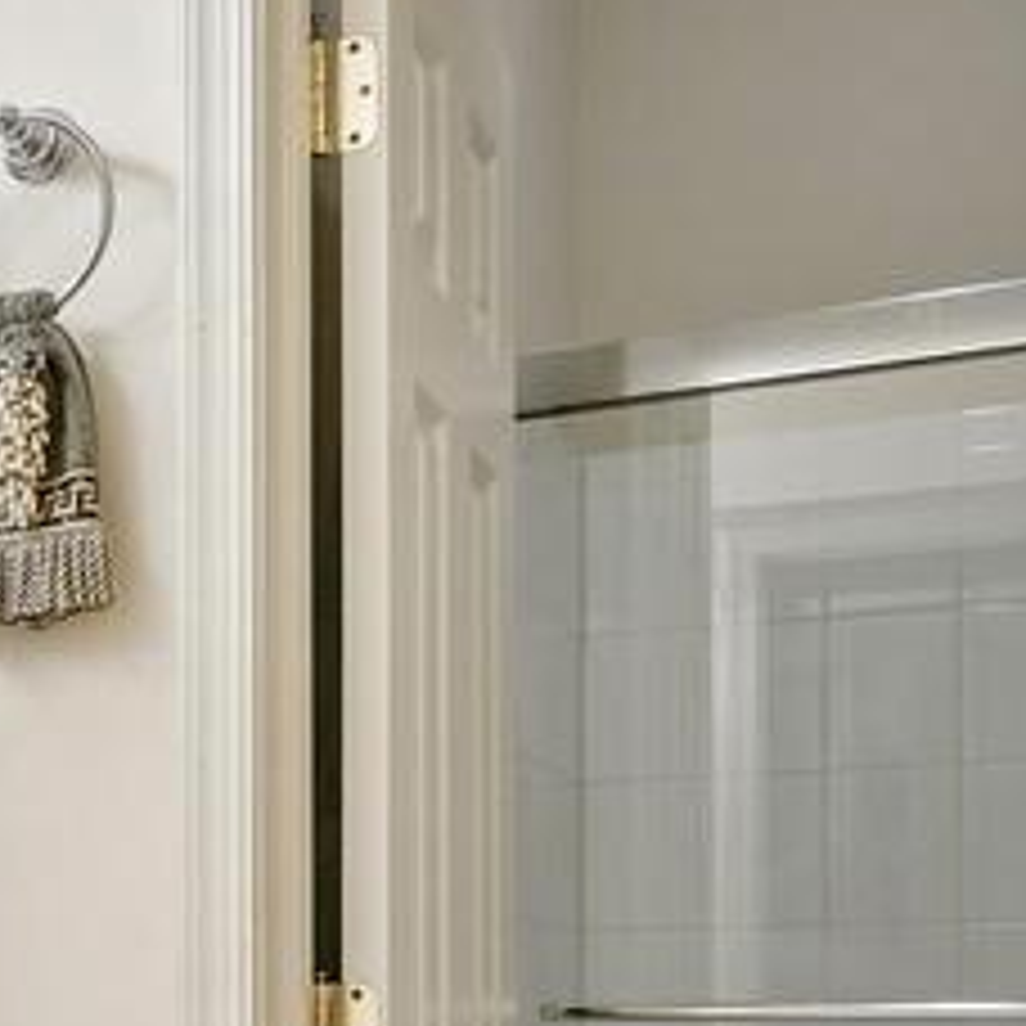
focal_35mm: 66
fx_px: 2218
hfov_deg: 22.5
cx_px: -405
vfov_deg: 25.0
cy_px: 974
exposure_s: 1/10
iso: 320
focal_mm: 17.3
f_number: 8
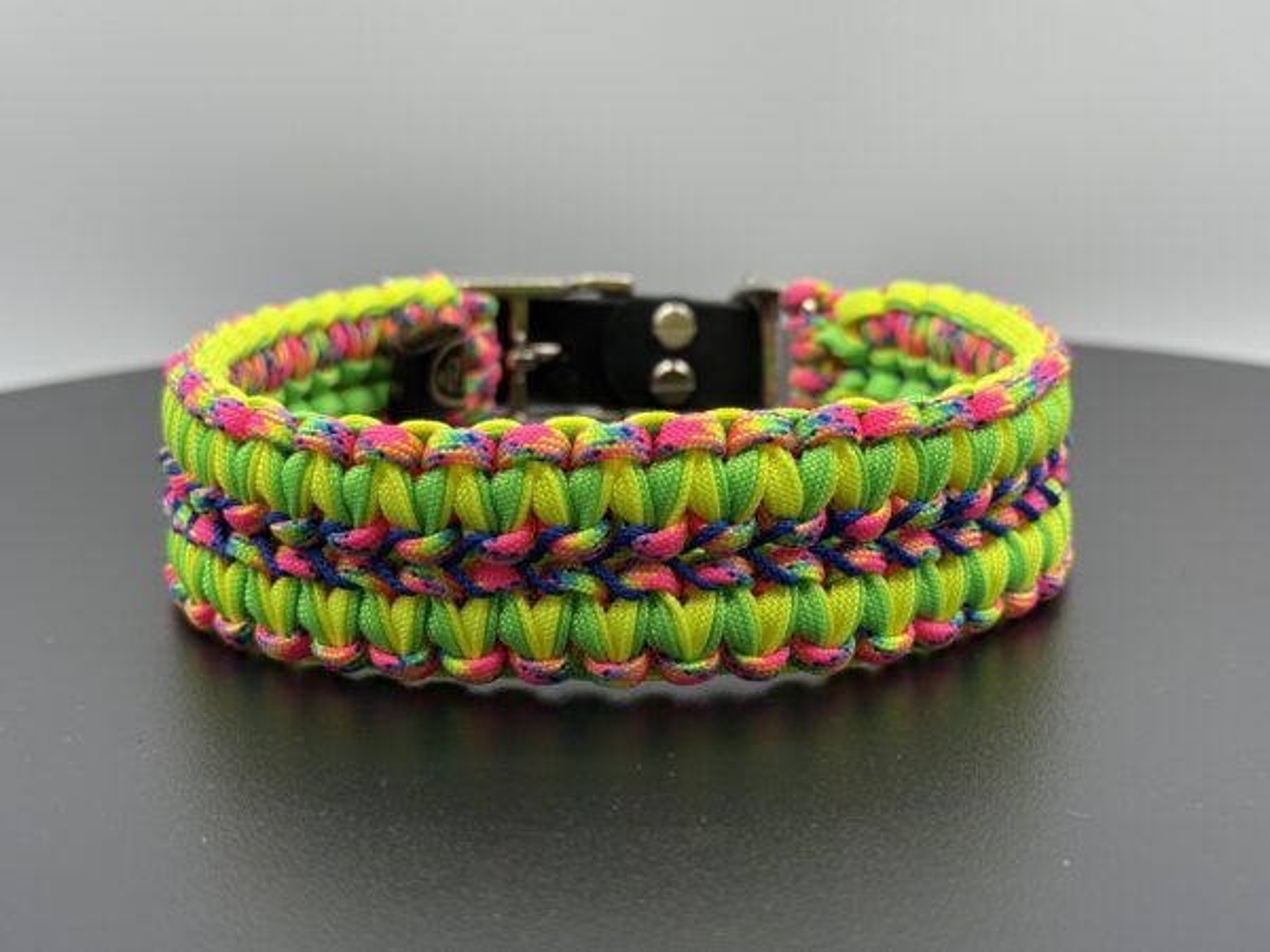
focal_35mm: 48
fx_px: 1761
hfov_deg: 39.7
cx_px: 635
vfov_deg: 30.3
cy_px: 476
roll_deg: +1.3
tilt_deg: -14.6
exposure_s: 1/641
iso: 64
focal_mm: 6.76
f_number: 1.78
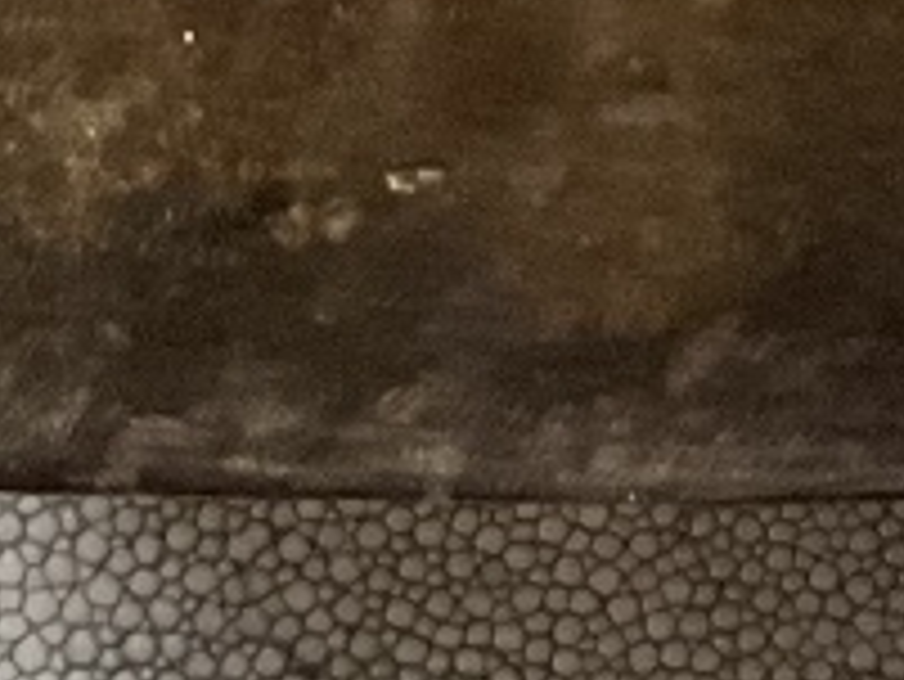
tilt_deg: -88.9
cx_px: 1457
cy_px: -1211
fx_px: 4521
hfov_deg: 10.9
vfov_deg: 7.7
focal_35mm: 173
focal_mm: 3
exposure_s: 1/40
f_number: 1.8
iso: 250
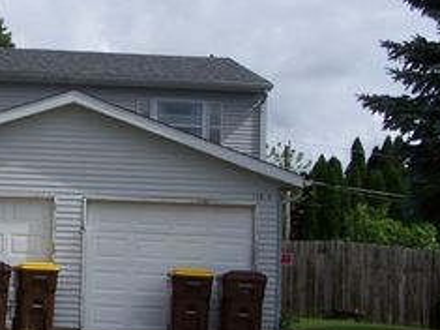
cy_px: 166
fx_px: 1029
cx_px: 0
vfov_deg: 18.2
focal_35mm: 81
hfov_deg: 23.2
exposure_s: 1/800
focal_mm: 6.3
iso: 80
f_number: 5.6
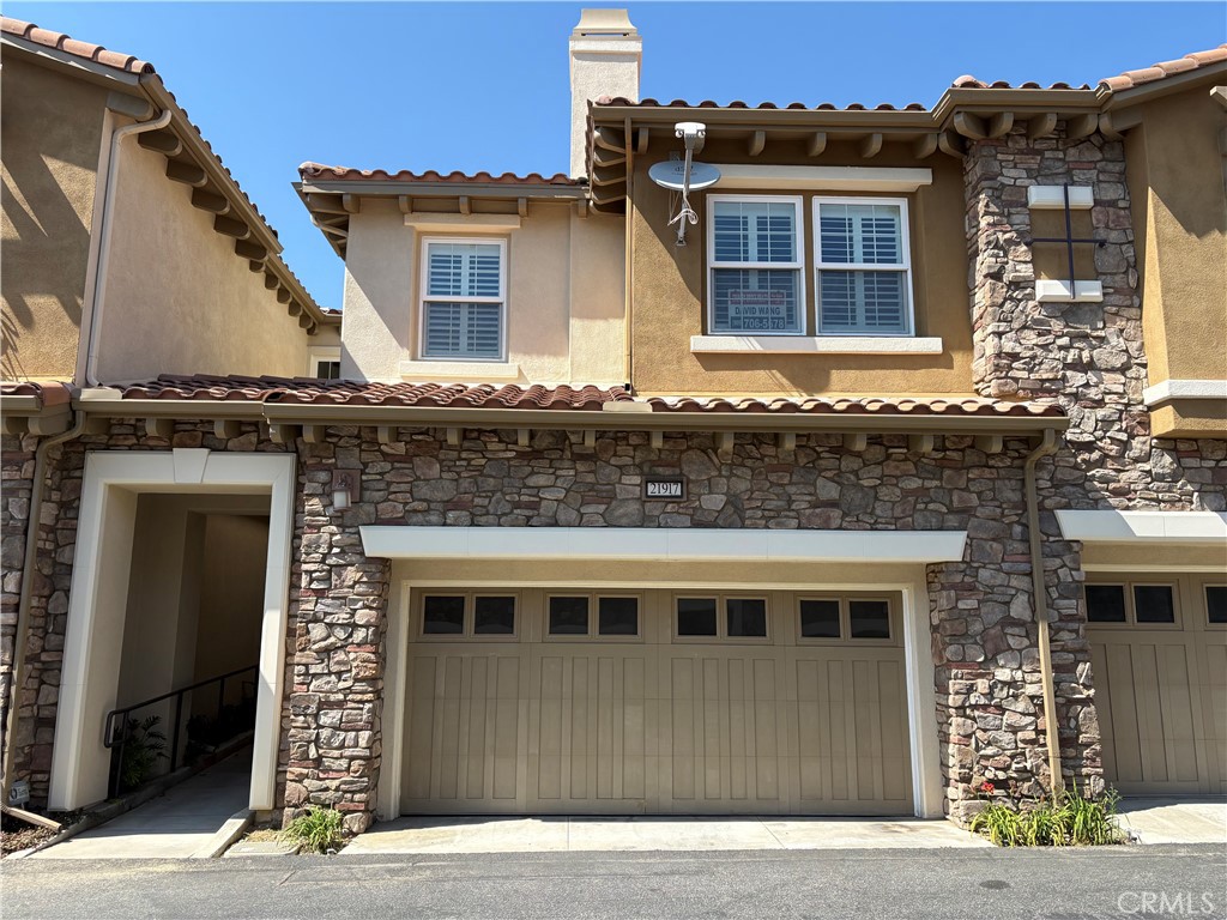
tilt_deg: +11.2
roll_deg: +0.1
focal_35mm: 26
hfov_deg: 67.3
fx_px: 922
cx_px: 614
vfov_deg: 53.1
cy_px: 460
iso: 50
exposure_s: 1/1848
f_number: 1.6
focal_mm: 5.96
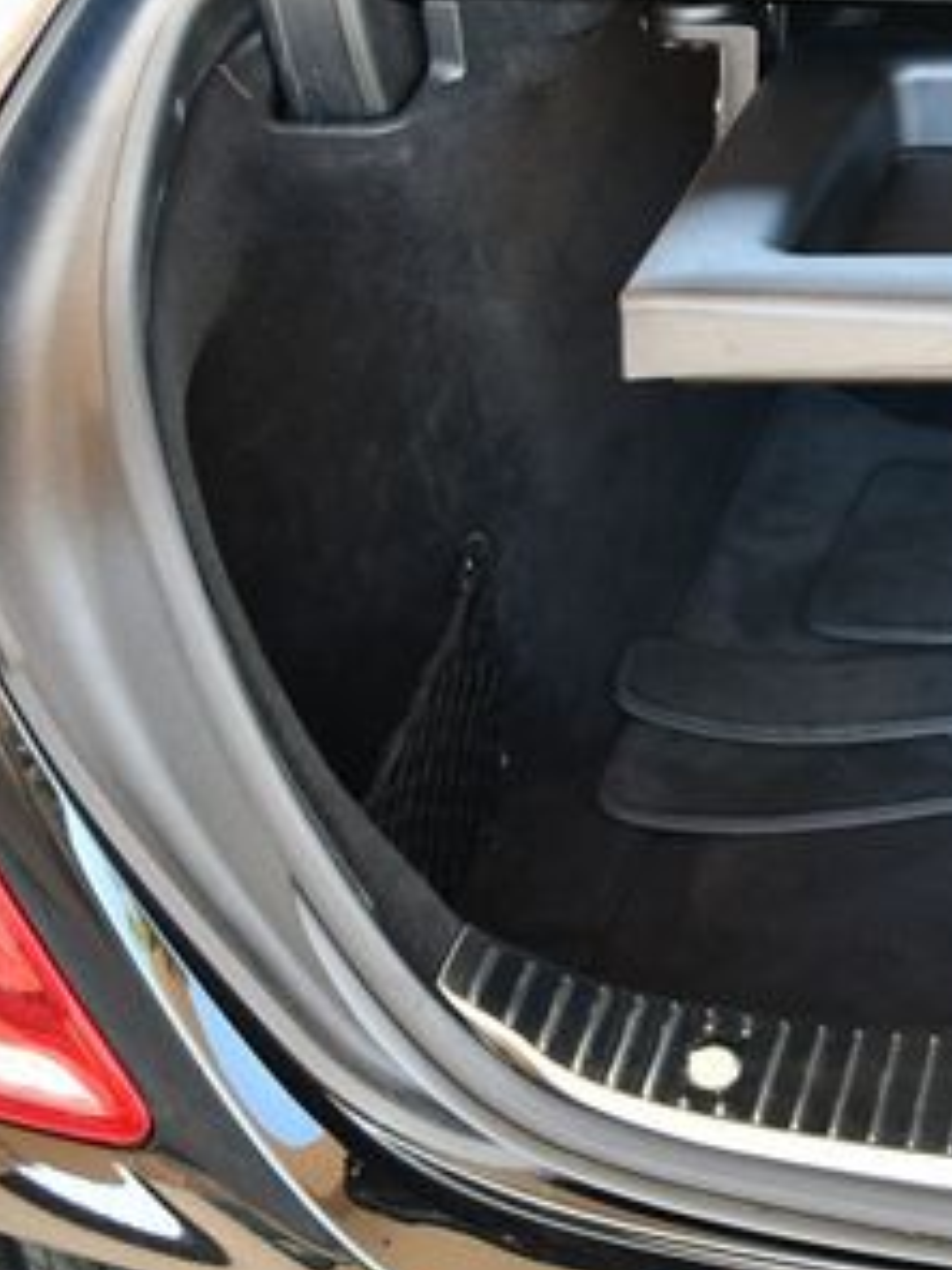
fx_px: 2750
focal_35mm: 75
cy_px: 399
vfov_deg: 25.8
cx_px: 1359
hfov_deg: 17.9
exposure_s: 1/200
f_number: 3.5
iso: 800
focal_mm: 18
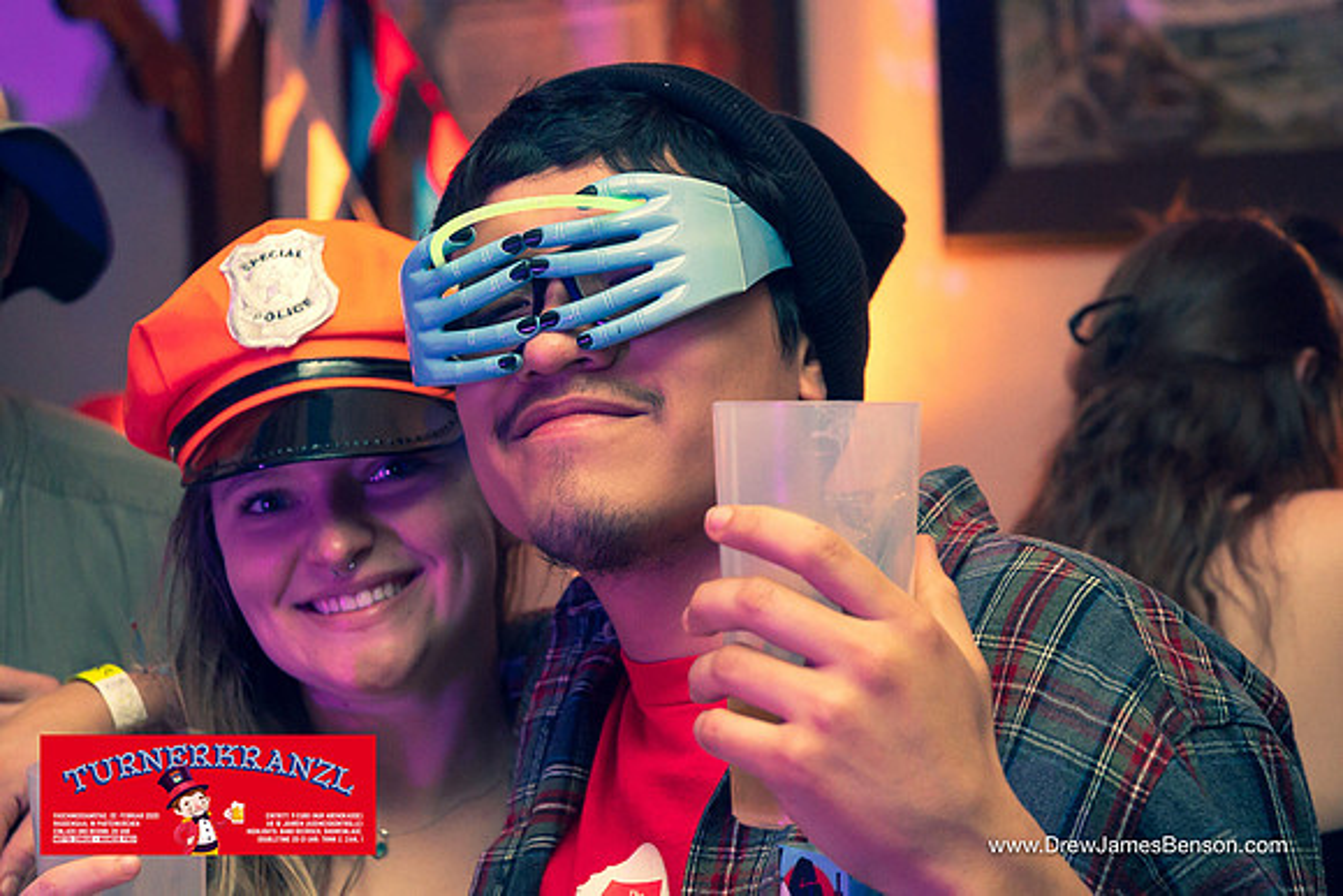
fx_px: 3134
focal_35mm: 84
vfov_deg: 16.3
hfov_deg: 24.2
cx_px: 672
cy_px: 448
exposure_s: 1/60
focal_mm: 56
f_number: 4.5
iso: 6400
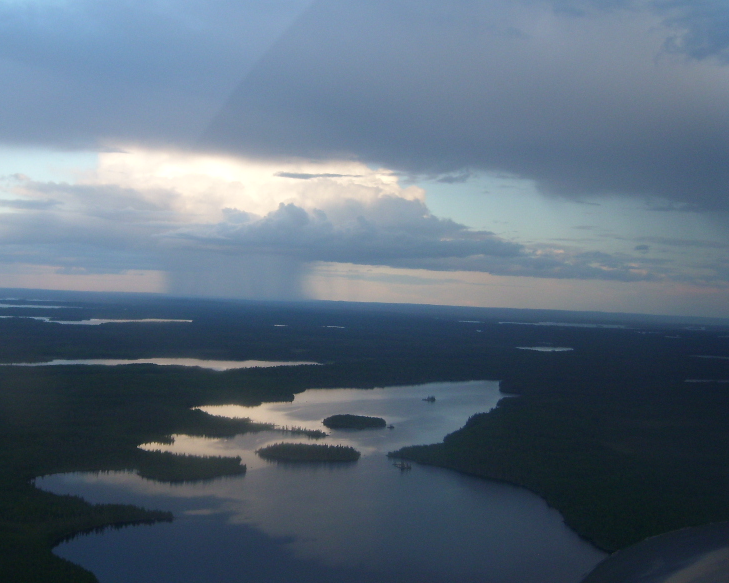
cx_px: 243
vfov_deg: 31.4
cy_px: 287
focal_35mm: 48
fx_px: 1035
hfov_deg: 38.3
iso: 50
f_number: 2.8
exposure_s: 1/353
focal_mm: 5.8
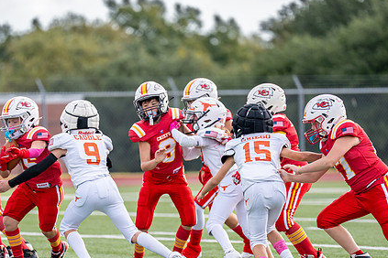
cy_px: 183
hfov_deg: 5.8
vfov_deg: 3.8
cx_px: 169
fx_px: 3847
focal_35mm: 357
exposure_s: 1/2500
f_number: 2.8
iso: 400
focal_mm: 200
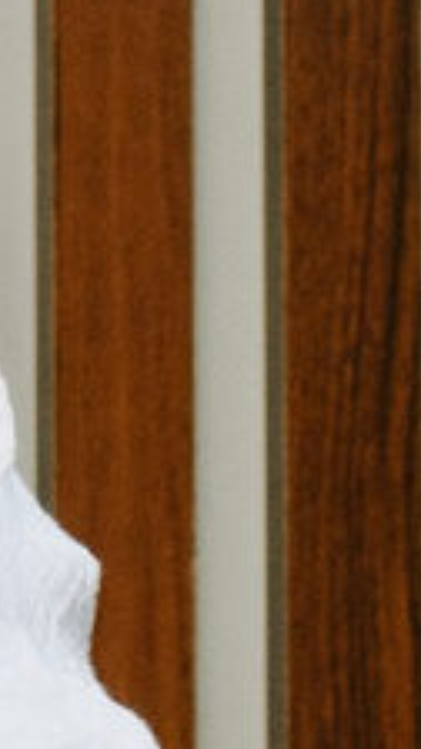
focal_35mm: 431
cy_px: -232
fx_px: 8554
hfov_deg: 2.7
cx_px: -1234
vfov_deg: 5.0
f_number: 4
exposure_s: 1/160
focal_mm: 35
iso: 200
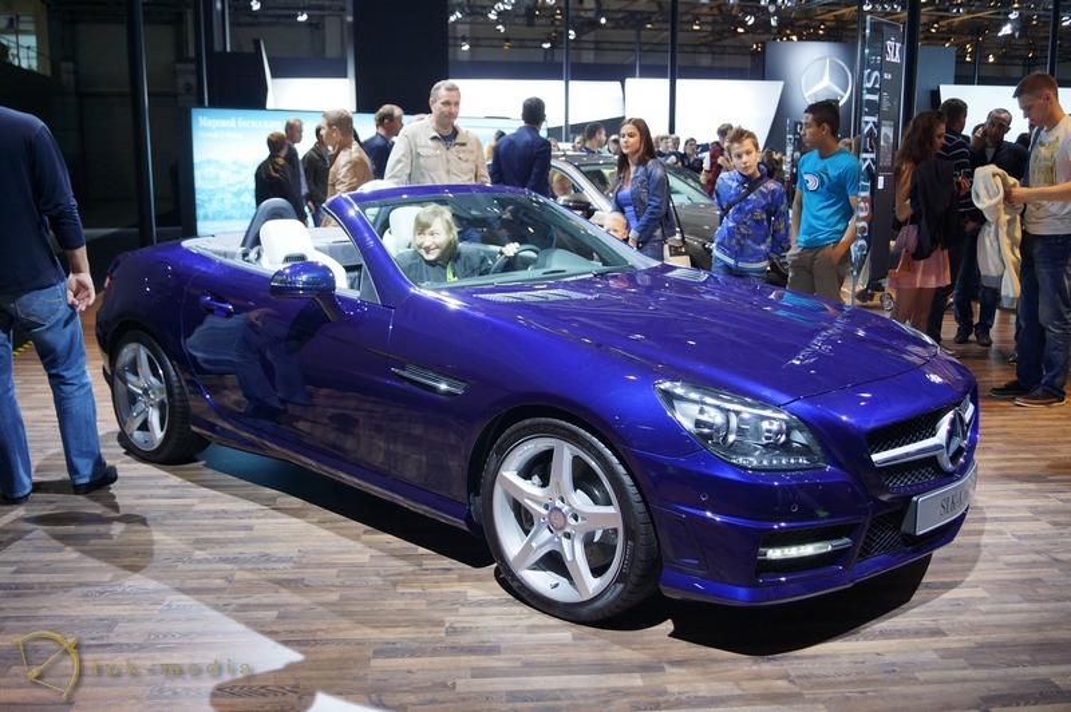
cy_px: 356
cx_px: 536
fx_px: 981
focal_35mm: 33
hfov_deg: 57.3
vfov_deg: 39.9
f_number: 4
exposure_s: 1/60
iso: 250
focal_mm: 22
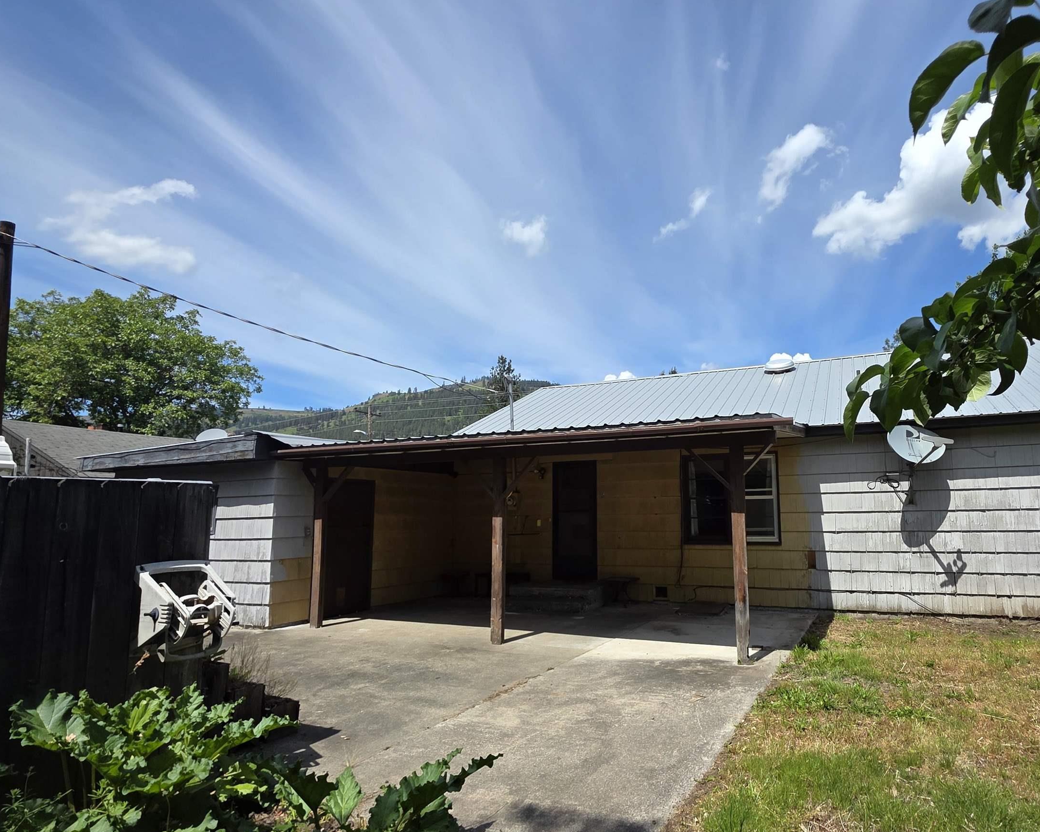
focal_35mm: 18
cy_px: 460
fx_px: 554
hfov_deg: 84.9
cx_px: 643
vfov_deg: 73.6
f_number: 1.9
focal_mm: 2.2
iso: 40
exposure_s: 1/2339
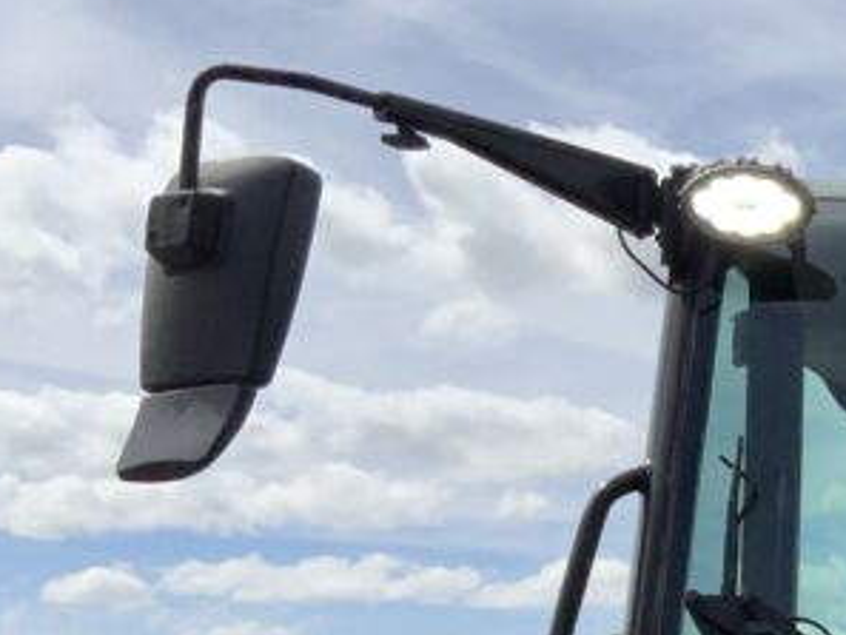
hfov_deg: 17.3
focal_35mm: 100
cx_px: 1336
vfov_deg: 14.5
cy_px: 683
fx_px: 2445
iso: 16
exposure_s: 1/2141
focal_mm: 3
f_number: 1.8
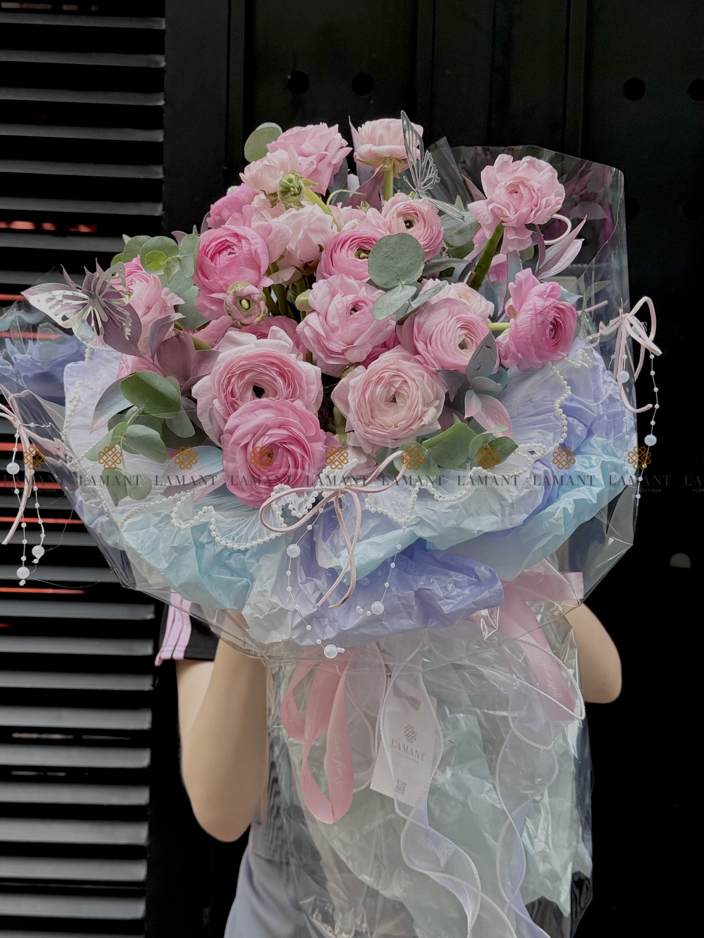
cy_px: 469
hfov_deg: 30.3
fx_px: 1302
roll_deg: -2.1
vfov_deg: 39.7
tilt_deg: -1.0
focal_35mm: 48
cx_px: 352
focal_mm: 6.76
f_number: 1.78
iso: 64
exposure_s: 1/434
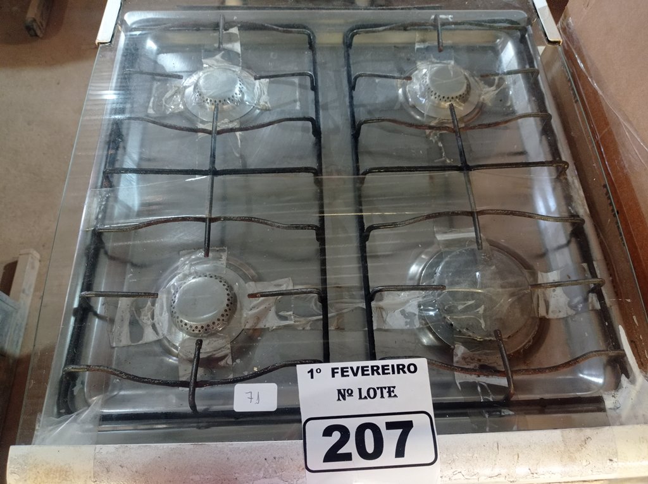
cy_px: 242
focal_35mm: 28
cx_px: 324
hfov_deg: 63.5
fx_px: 524
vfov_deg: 49.7
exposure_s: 1/24
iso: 470
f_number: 1.79
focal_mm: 4.7
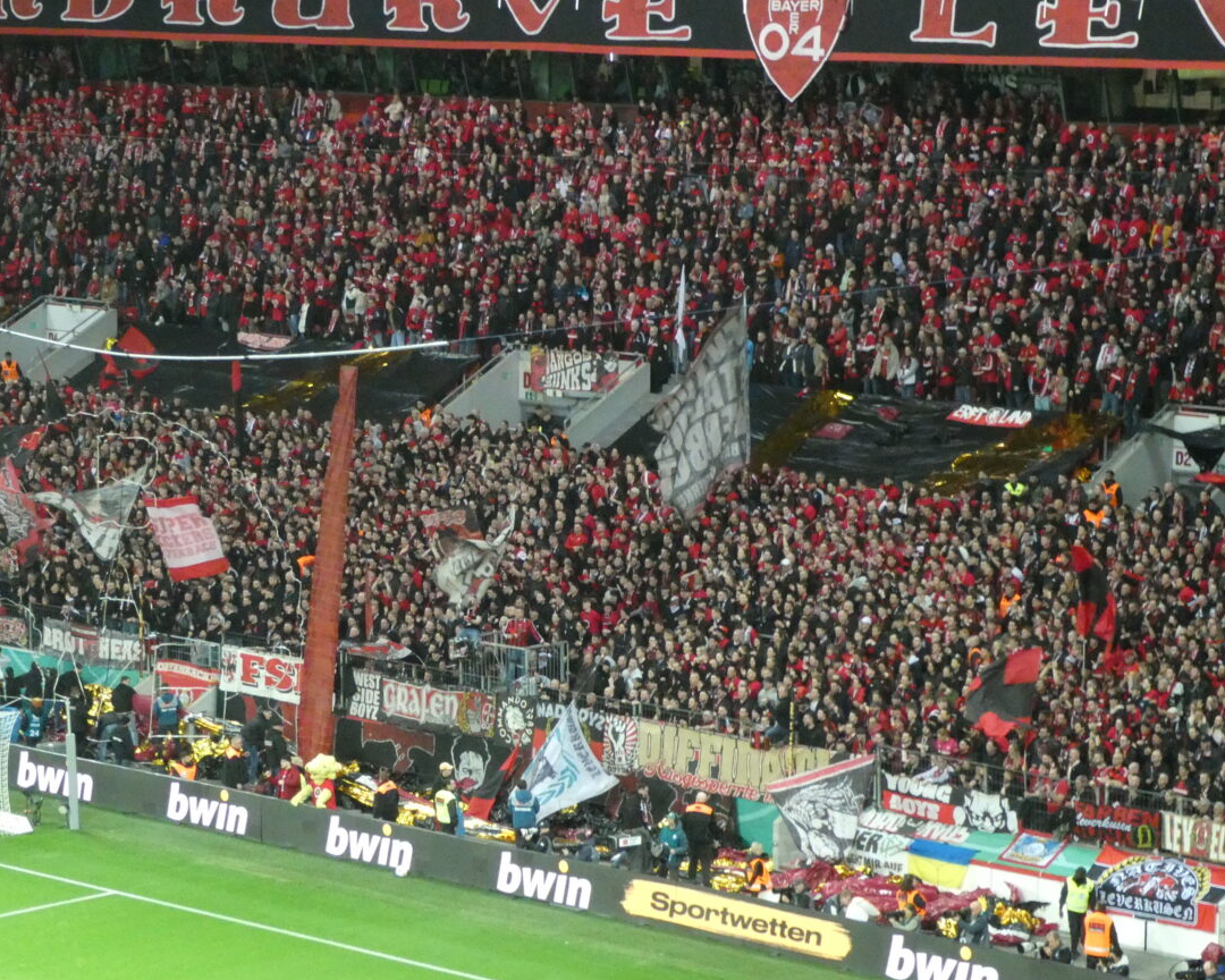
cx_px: 506
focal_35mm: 107
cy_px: 573
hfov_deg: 17.9
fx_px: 3879
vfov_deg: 14.4
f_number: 4.6
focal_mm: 13.2
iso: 1000
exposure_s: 1/80
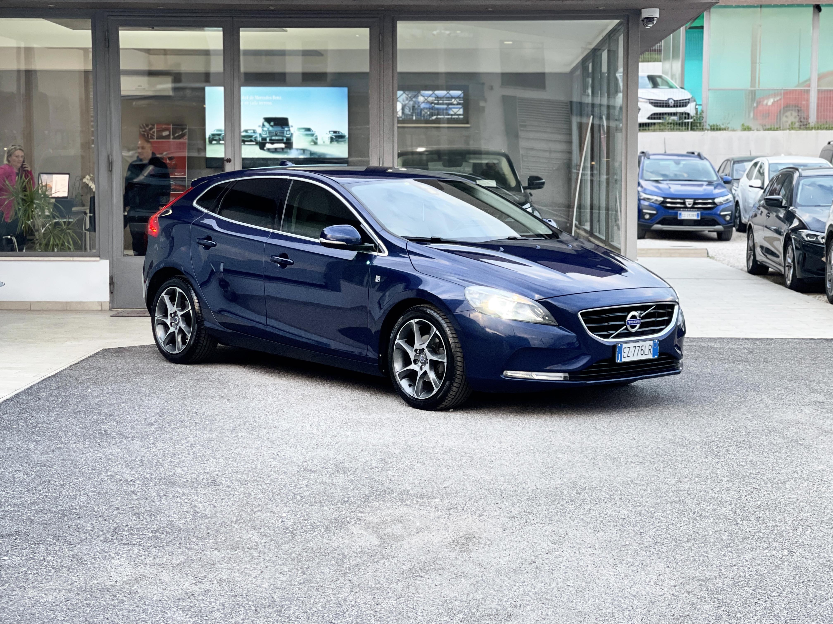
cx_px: 416
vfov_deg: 22.9
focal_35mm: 64
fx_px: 1540
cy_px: 312
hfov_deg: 30.3
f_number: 2.2
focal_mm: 7.5
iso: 200
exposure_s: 1/110
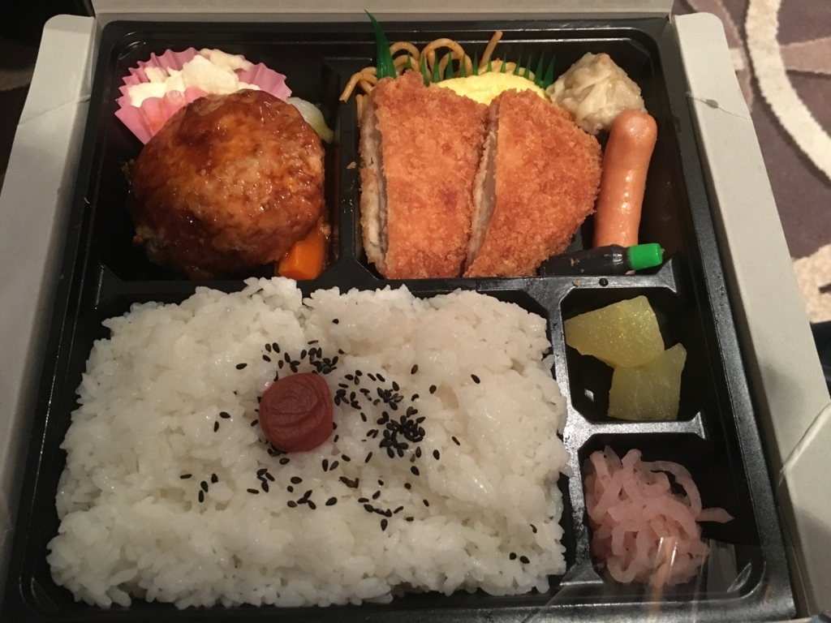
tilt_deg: -66.8
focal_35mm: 29
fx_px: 696
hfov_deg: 61.7
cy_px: 312
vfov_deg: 48.2
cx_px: 416
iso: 320
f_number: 2.2
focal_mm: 4.15
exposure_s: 1/15
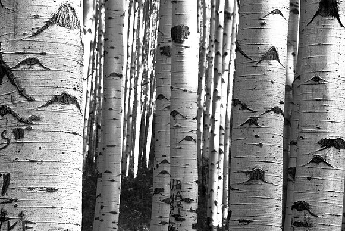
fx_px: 1367
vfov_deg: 9.7
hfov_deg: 14.4
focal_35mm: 142
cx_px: 172
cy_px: 116
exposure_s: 1/8
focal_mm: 95
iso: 100
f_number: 11
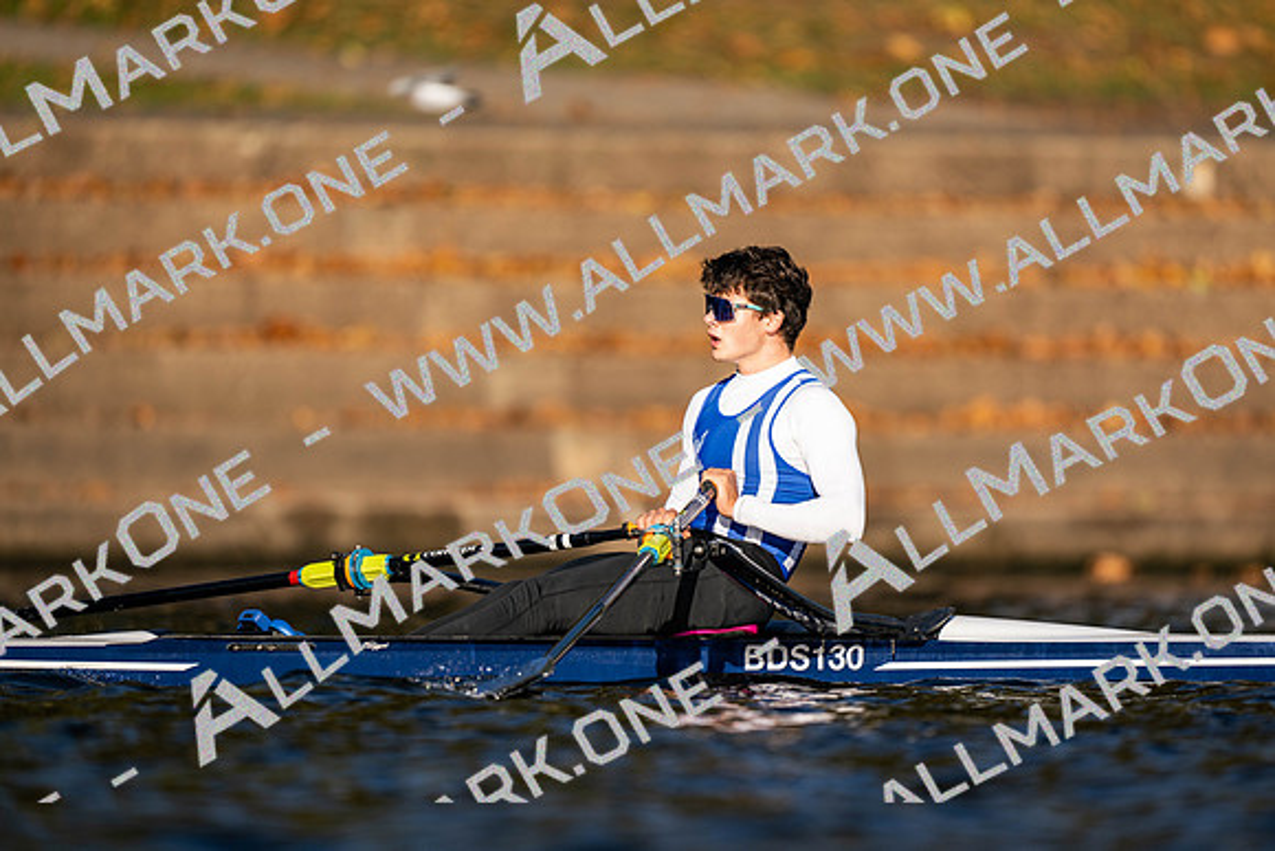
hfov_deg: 3.4
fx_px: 21265
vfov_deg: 2.3
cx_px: 638
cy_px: 426
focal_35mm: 600
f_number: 4
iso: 140
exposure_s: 1/2500
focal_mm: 600
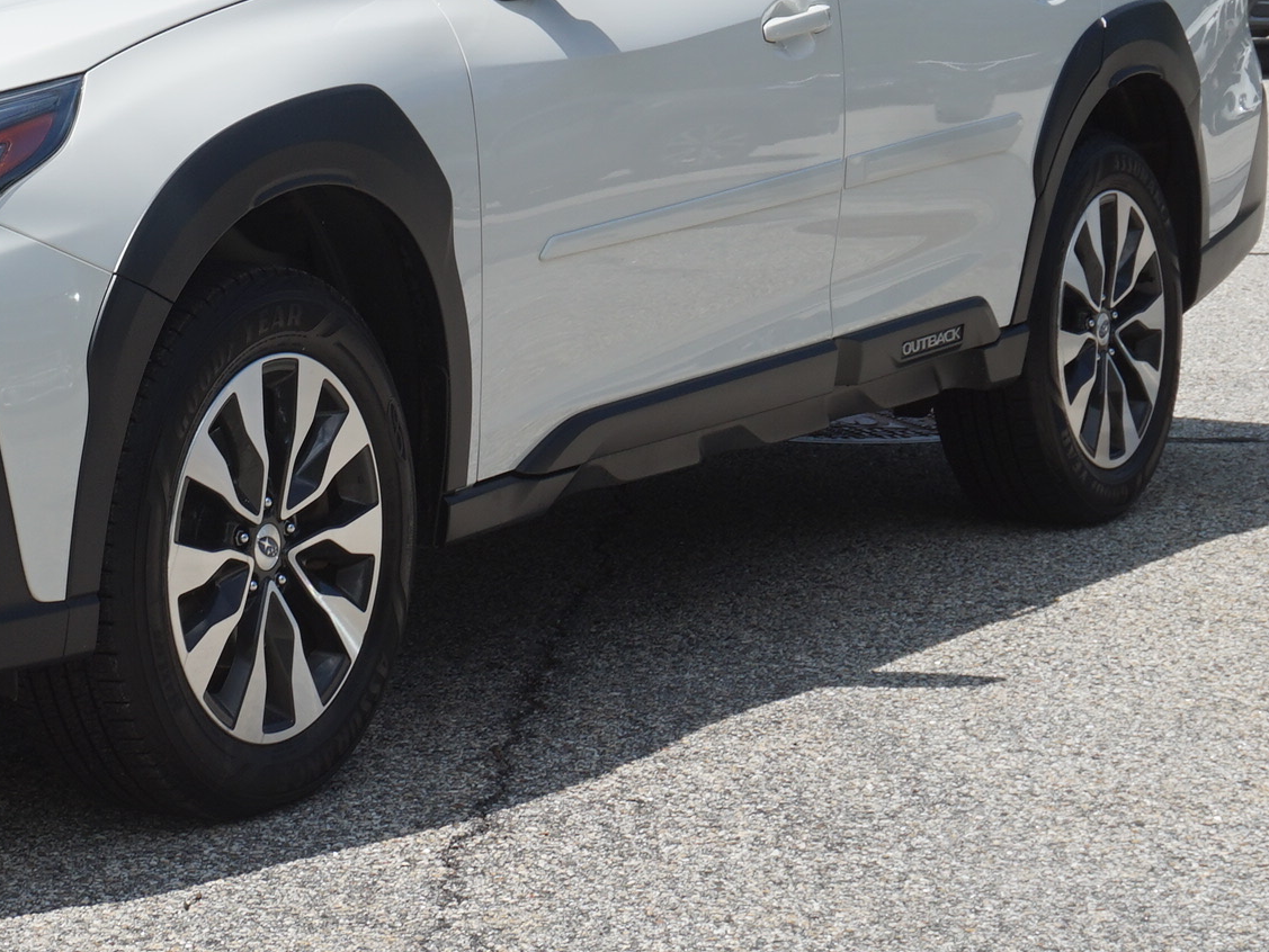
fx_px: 4107
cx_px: -3
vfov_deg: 13.2
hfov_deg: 17.2
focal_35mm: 112
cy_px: 178
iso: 100
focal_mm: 32
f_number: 9
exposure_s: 1/250
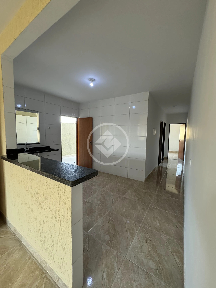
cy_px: 144
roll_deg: -0.4
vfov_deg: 102.1
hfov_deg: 85.7
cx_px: 108
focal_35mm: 14
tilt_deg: -5.5
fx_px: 116
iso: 320
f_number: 2.2
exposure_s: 1/83
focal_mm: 2.22
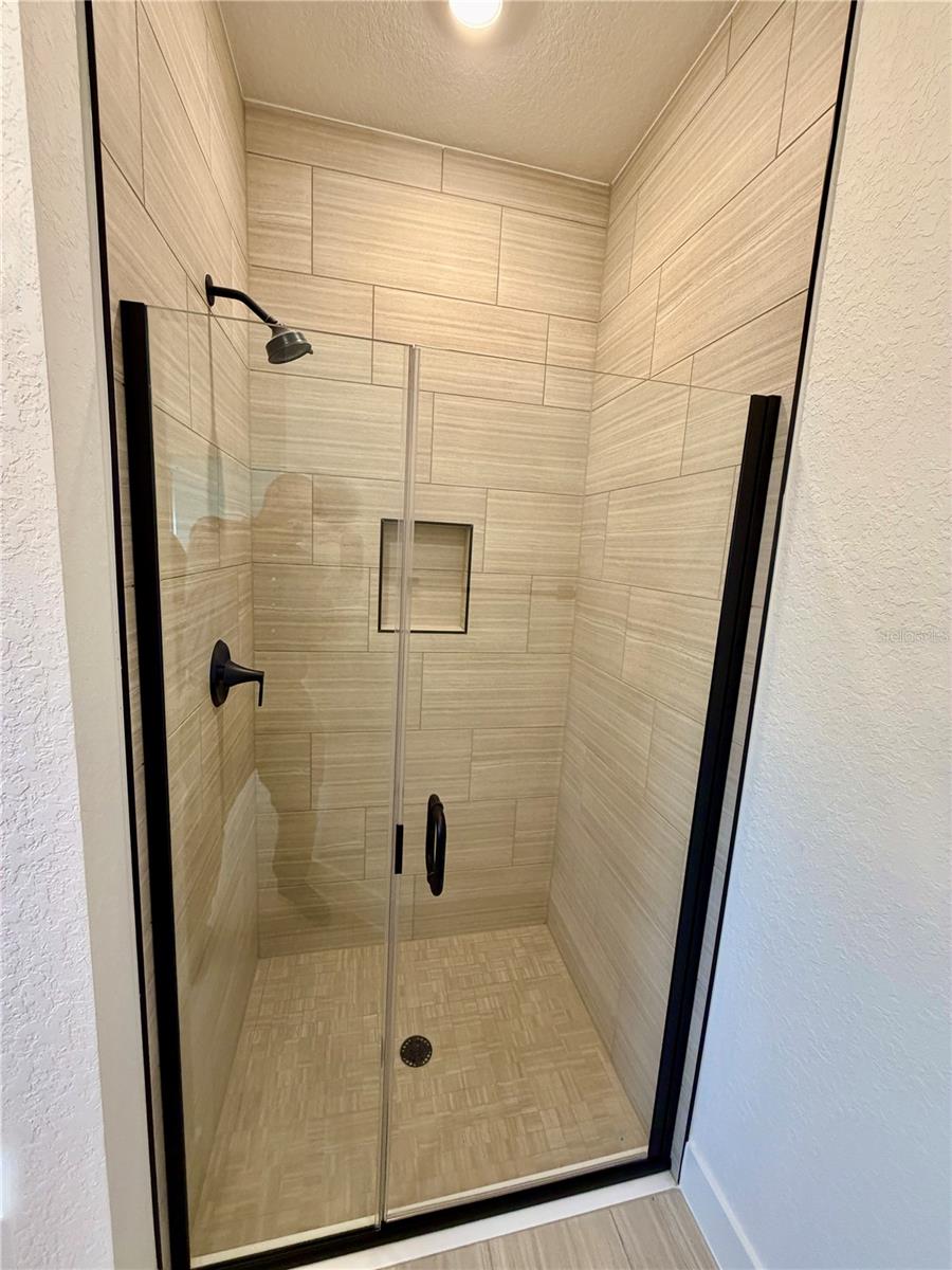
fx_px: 513
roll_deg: -3.2
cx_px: 476
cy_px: 635
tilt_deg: -9.5
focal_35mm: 14
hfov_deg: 85.7
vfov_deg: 102.1
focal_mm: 2.22
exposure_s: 1/120
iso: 320
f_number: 2.2
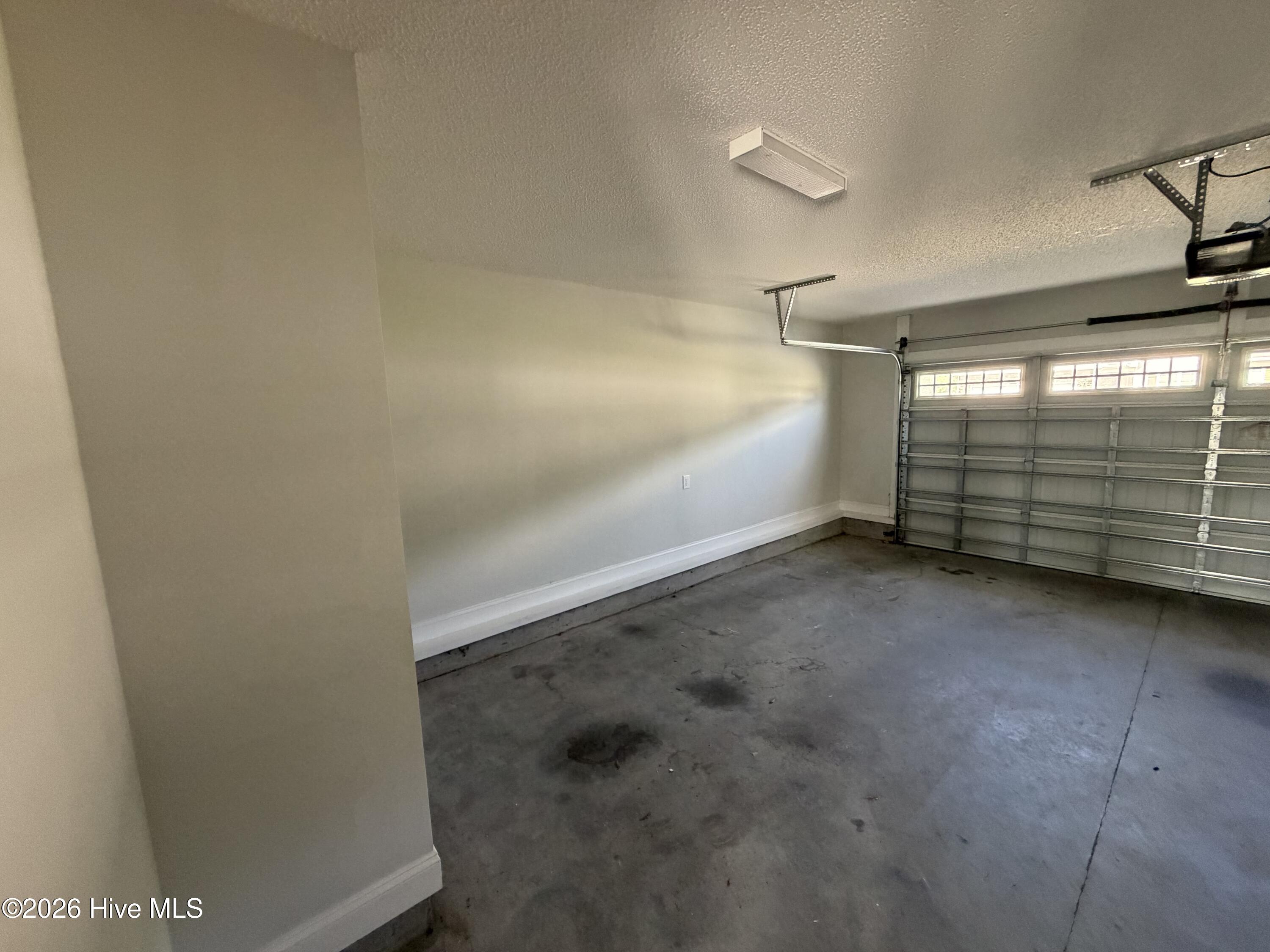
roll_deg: +1.5
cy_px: 476
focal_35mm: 14
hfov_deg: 102.1
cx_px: 635
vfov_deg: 85.7
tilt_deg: -7.2
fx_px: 514
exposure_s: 1/63
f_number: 2.2
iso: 320
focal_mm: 2.22
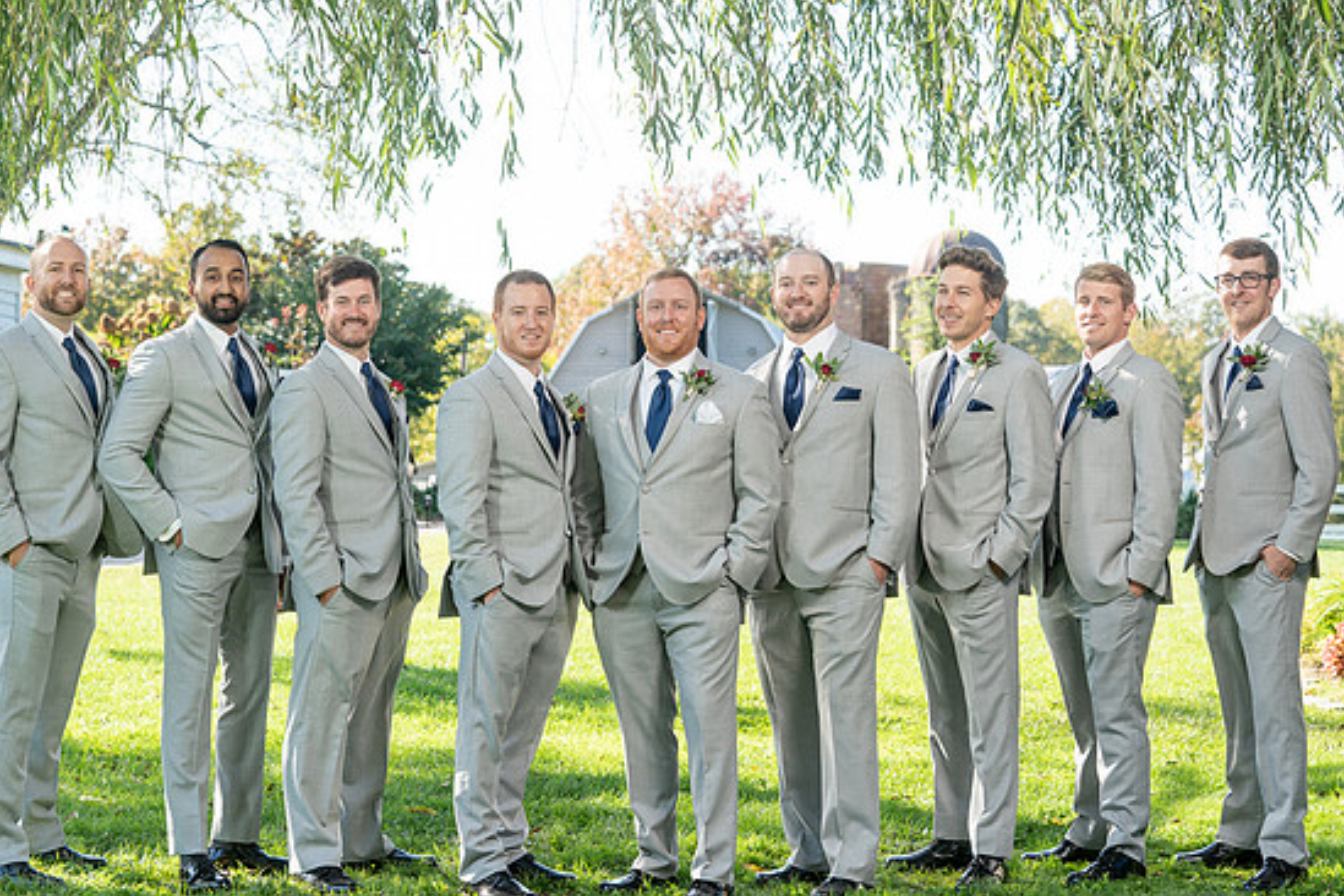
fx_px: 3024
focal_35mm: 81
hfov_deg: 25.1
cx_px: 654
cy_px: 446
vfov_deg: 16.9
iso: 200
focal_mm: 70
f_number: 5.6
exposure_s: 1/200
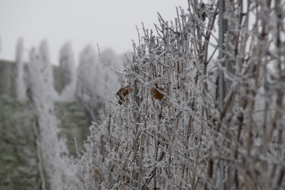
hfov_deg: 6.9
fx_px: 2375
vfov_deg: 4.6
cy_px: 95
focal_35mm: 300
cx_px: 142
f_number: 9
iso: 140
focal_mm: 200
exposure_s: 1/200
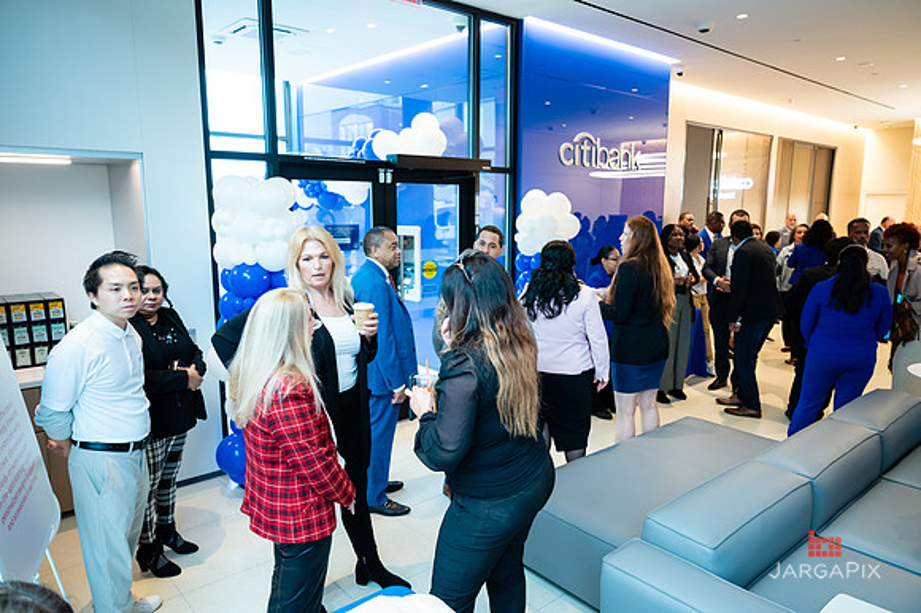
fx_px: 620
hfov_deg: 73.2
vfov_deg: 52.6
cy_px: 306
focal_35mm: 24
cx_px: 460
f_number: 3.2
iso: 1250
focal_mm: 24
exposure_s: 1/200
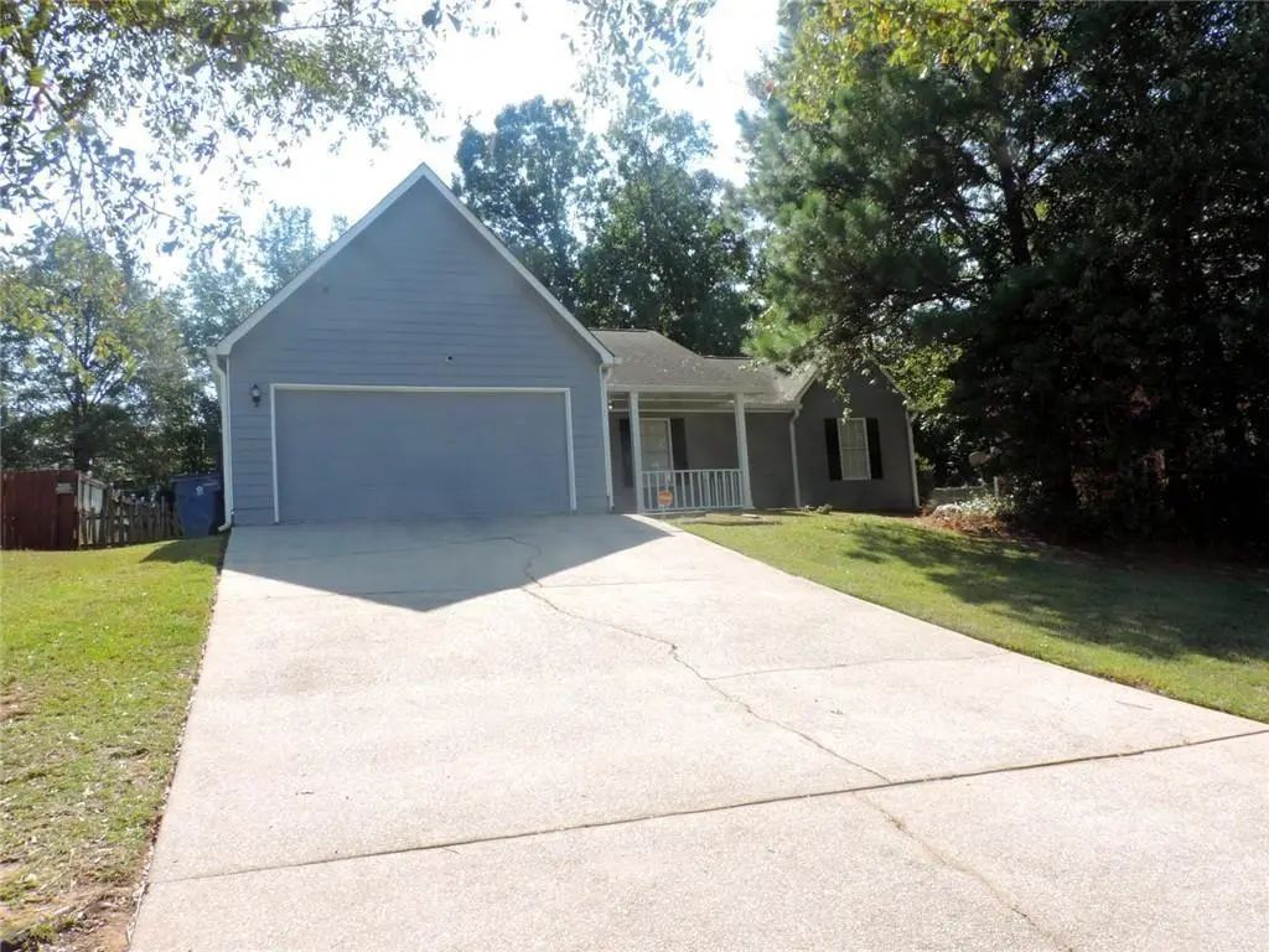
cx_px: 634
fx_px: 880
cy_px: 476
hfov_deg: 71.6
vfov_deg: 56.8
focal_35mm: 24
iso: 80
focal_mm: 4.3
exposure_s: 1/60
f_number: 8.3
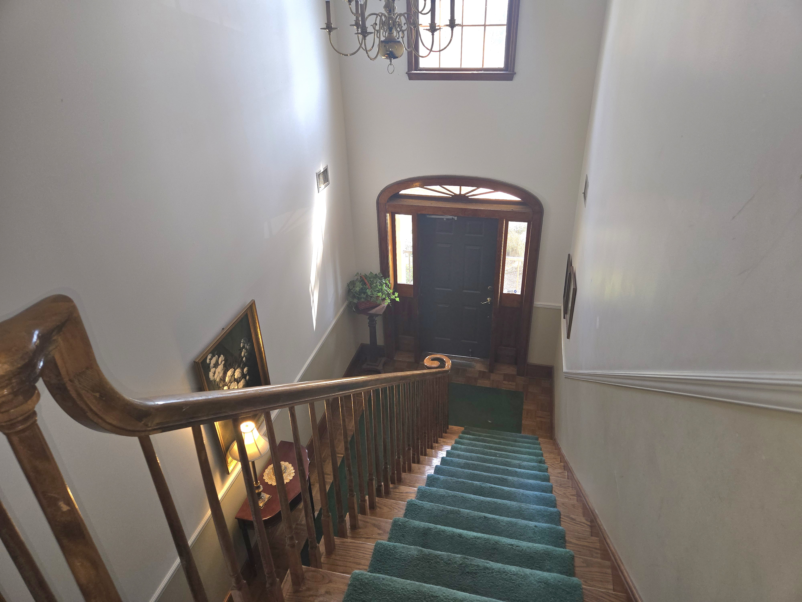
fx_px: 533
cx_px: 401
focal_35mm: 23
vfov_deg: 58.9
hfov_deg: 73.9
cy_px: 301
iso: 80
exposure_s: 1/60.2
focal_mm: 5.4
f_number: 1.8
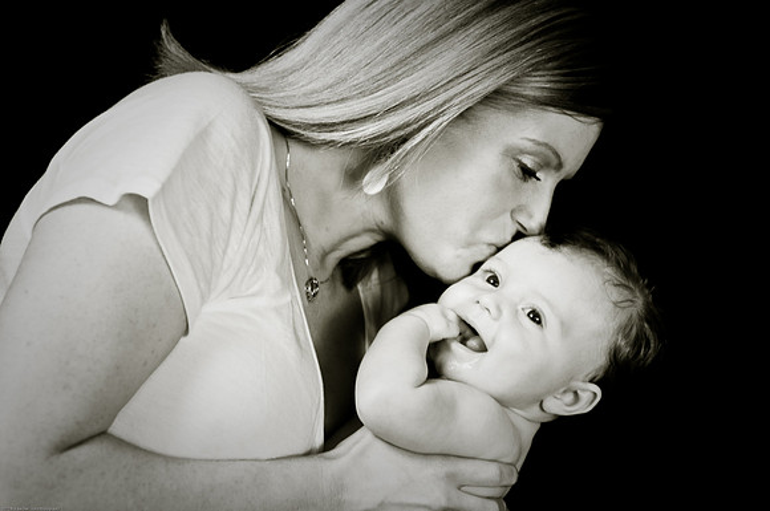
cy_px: 256
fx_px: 1538
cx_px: 385
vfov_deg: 18.9
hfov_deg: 28.1
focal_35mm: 72
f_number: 2.8
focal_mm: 48
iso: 200
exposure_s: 1/80
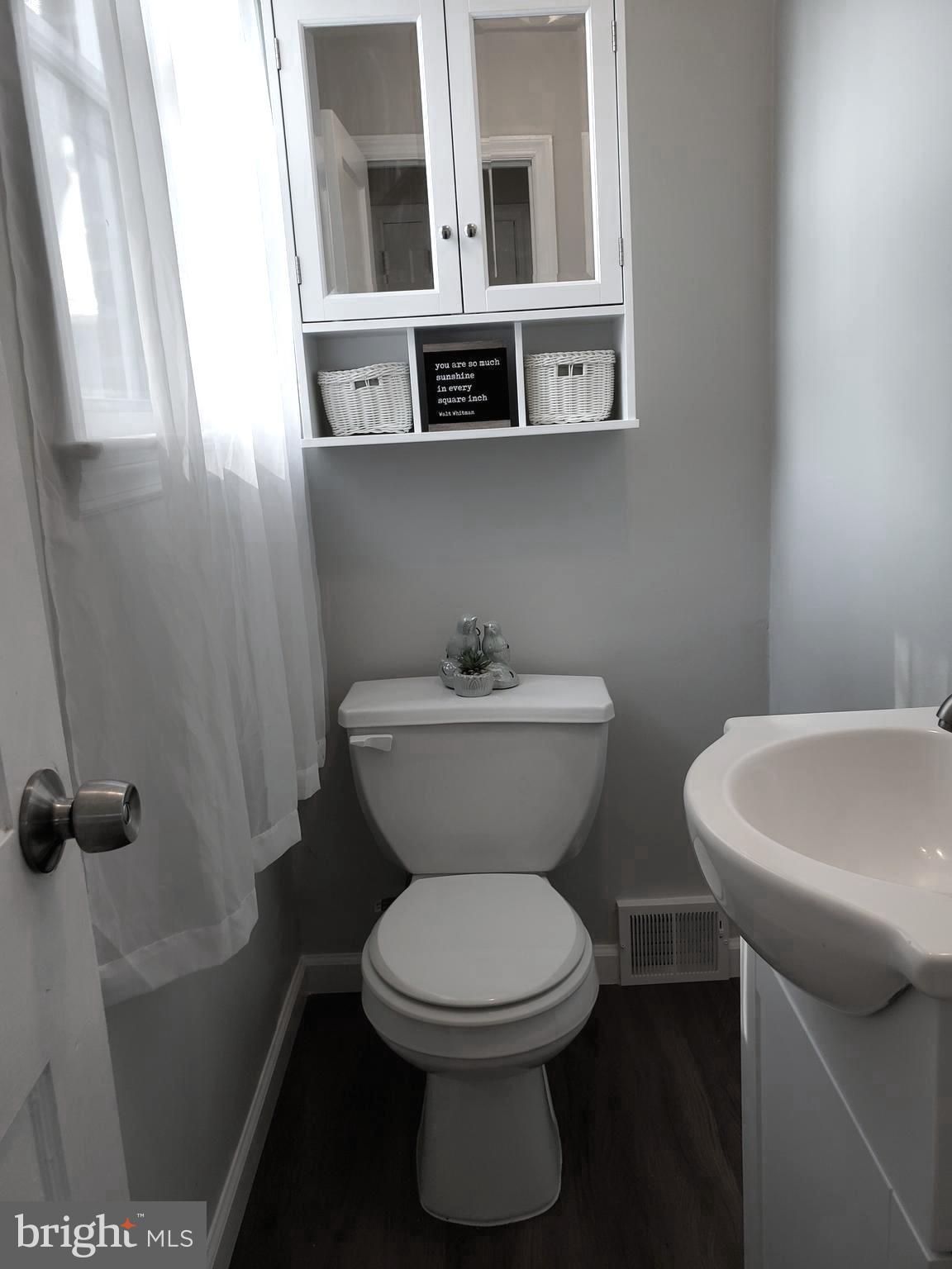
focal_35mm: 26
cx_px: 476
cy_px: 634
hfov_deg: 53.1
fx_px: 953
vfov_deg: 67.3
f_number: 2.4
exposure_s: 1/60
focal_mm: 4.3
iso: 80
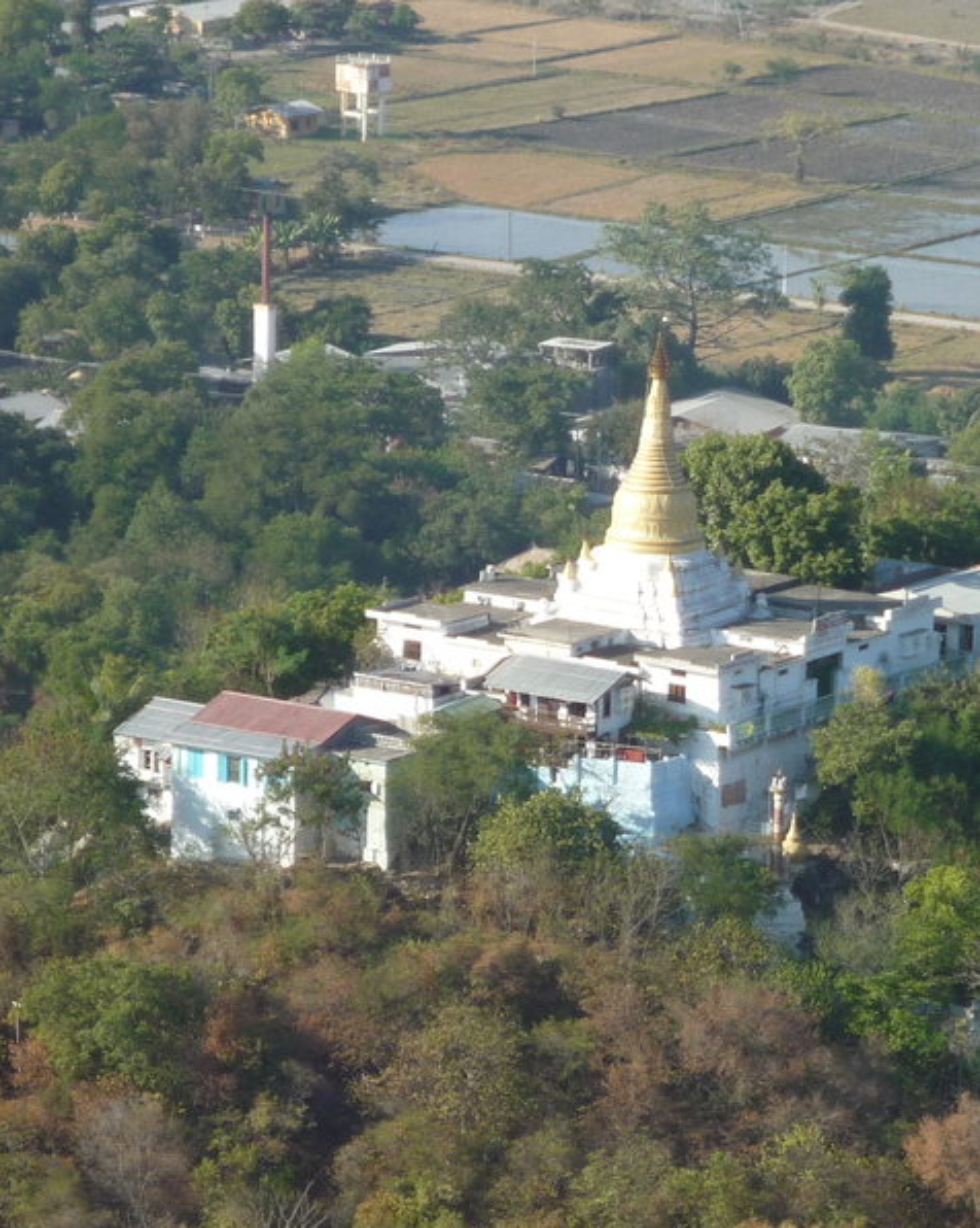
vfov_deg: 8.2
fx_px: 8565
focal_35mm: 236
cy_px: 616
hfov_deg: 6.5
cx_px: 671
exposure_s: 1/200
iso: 100
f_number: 5.9
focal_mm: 22
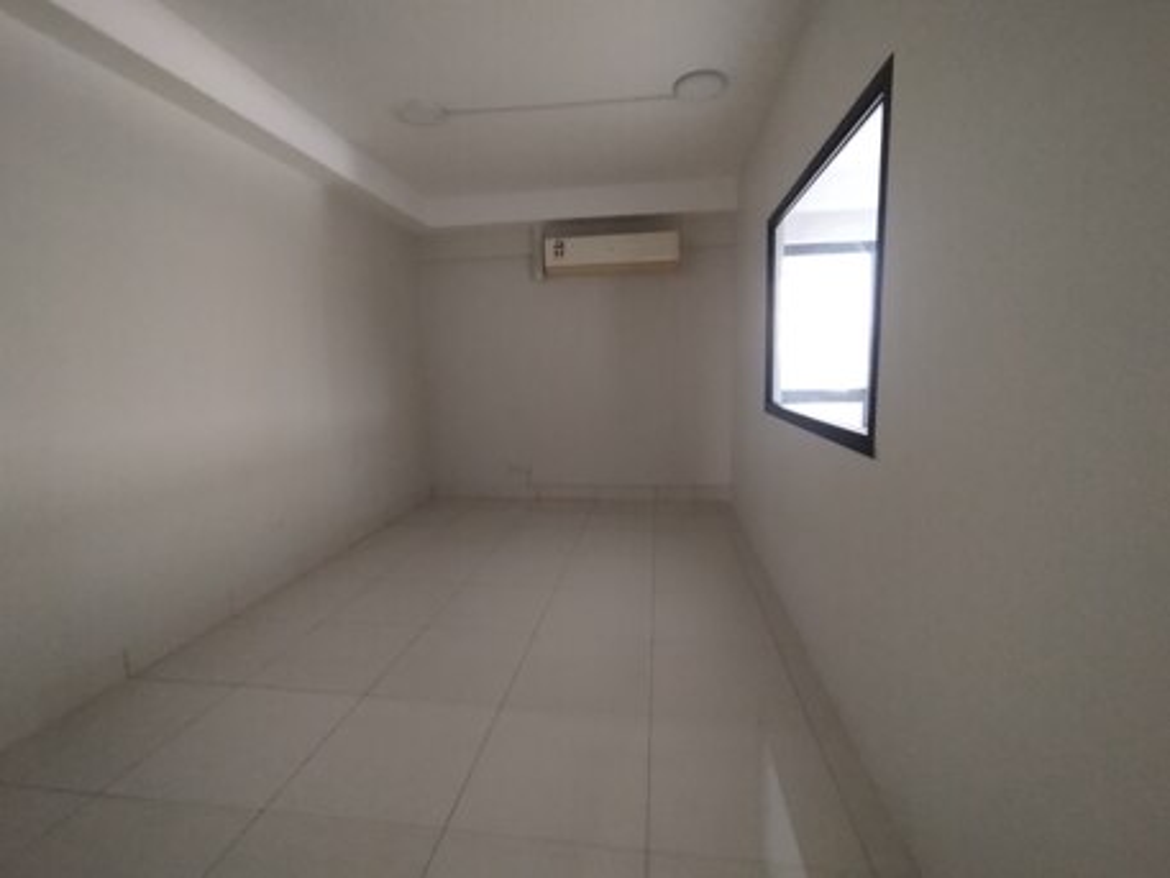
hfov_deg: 98.2
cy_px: 439
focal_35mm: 15
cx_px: 585
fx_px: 507
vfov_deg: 81.8
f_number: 2.2
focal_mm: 1.65
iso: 800
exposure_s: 1/17
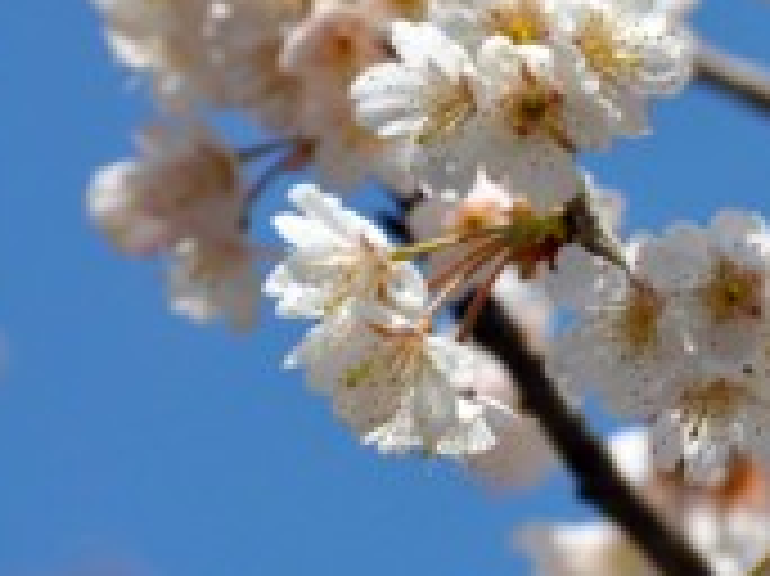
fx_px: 6735
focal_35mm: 303
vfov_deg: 4.9
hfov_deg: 6.5
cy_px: 153
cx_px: 1063
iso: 200
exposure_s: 1/800
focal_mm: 72
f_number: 7.1
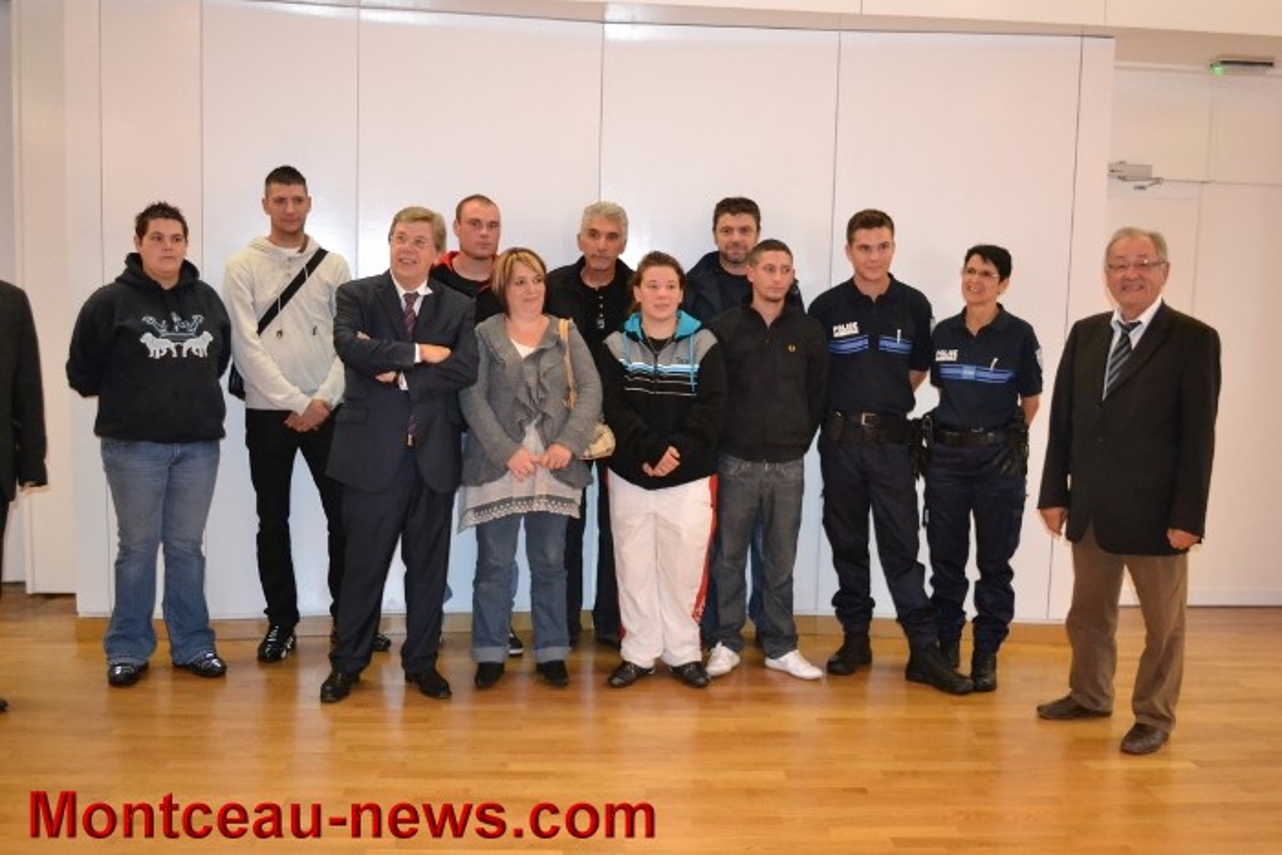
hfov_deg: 53.1
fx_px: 1282
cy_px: 428
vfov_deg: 36.9
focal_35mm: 36
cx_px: 641
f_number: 4
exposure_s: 1/125
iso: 3200
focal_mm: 24
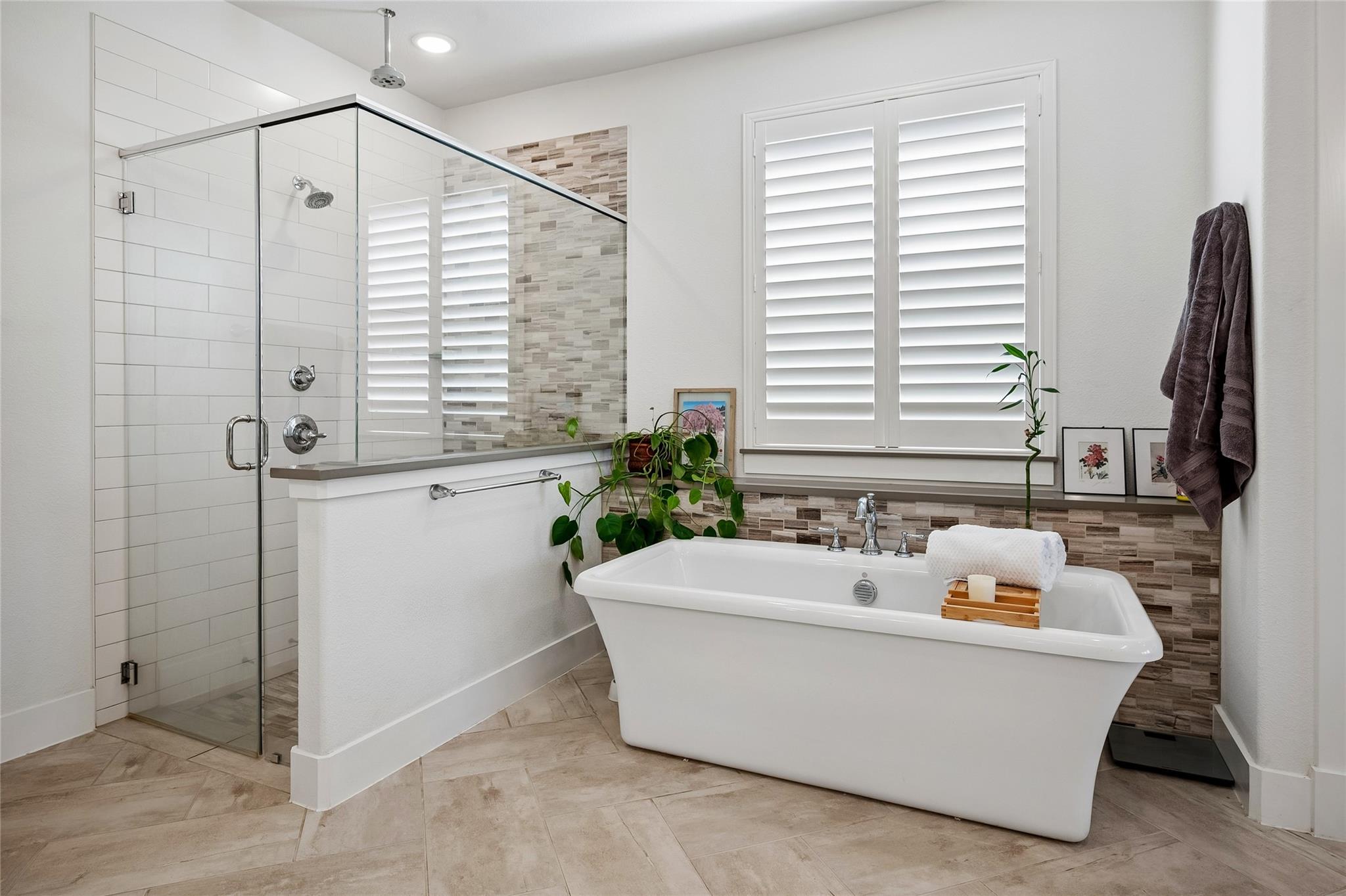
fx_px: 729
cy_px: 448
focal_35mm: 20
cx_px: 673
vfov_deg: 63.2
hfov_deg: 85.4
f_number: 8
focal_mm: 19.5
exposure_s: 1/15
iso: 320
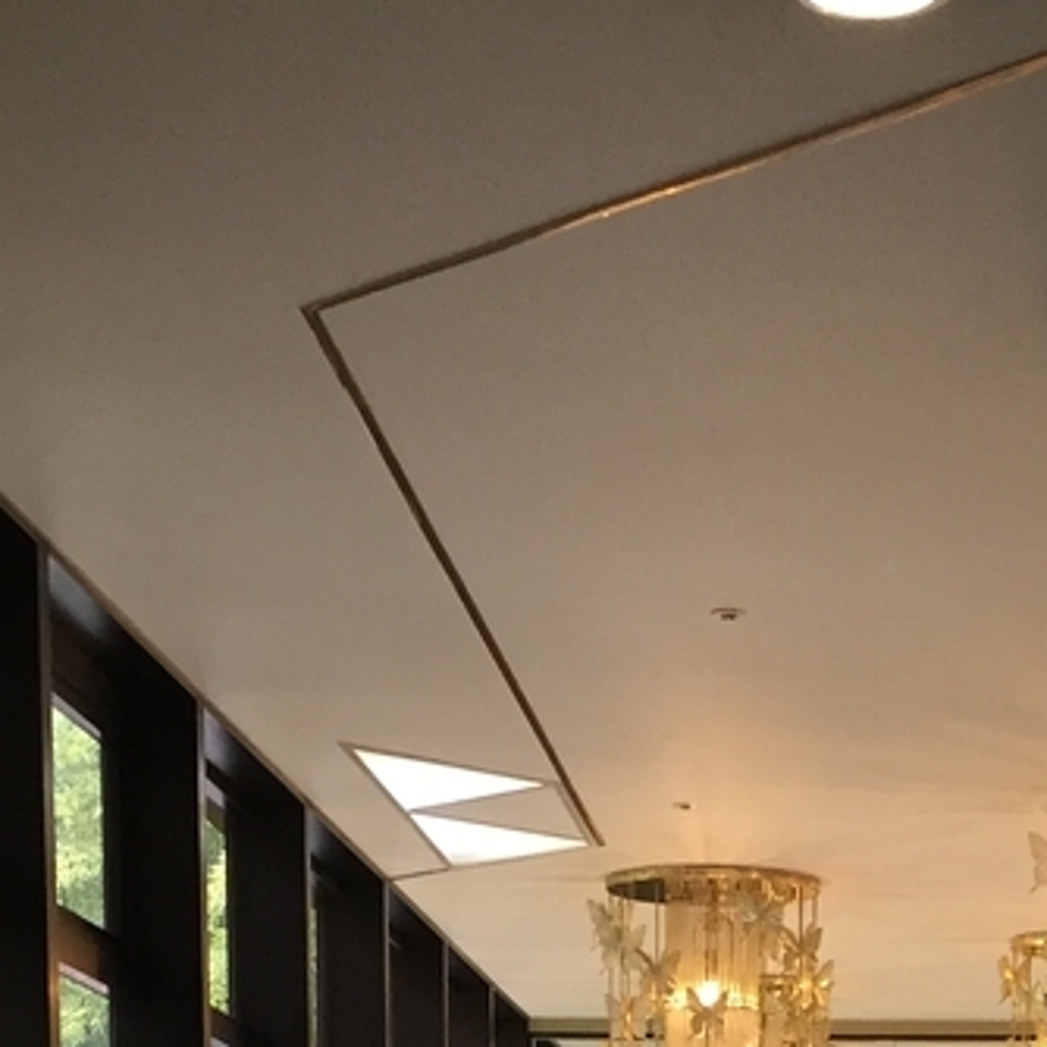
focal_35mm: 92
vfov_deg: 16.7
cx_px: 843
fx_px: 3148
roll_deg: -0.4
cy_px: 1683
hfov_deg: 18.7
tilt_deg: -4.7
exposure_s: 1/30
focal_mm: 4.15
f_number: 2.2
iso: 50
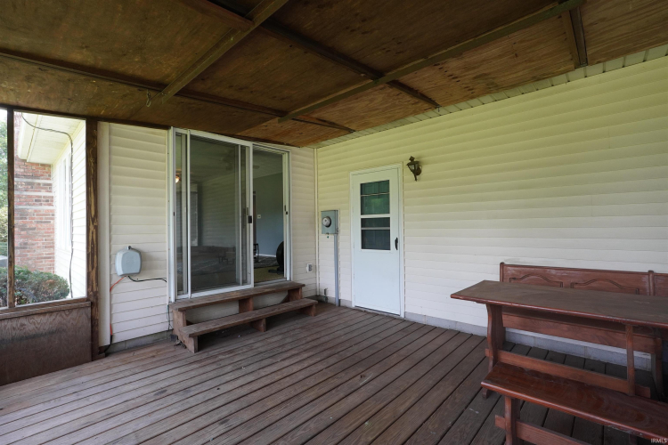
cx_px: 334
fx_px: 306
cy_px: 222
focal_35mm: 16
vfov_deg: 72.1
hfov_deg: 95.0
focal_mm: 11
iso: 500
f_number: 4
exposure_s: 1/160
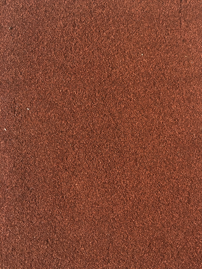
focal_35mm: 29
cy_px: 134
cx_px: 101
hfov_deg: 48.2
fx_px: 226
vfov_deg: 61.7
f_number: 2.2
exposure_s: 1/33
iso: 125
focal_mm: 4.15
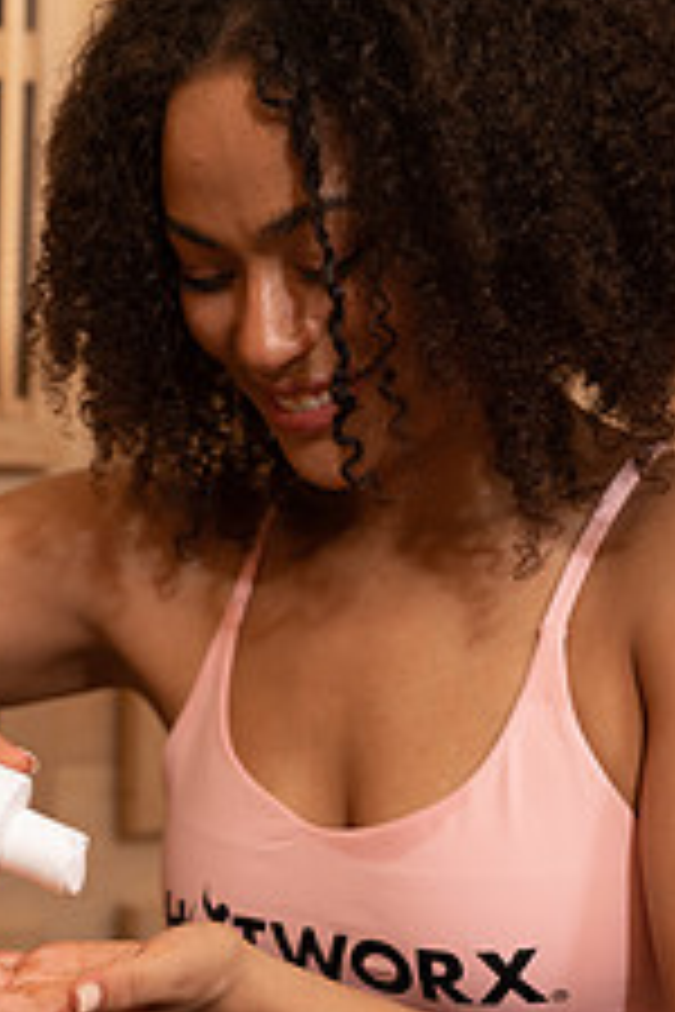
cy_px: 823
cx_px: 176
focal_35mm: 100
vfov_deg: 20.2
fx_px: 2812
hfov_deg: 13.6
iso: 320
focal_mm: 50
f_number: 2.8
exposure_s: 1/100
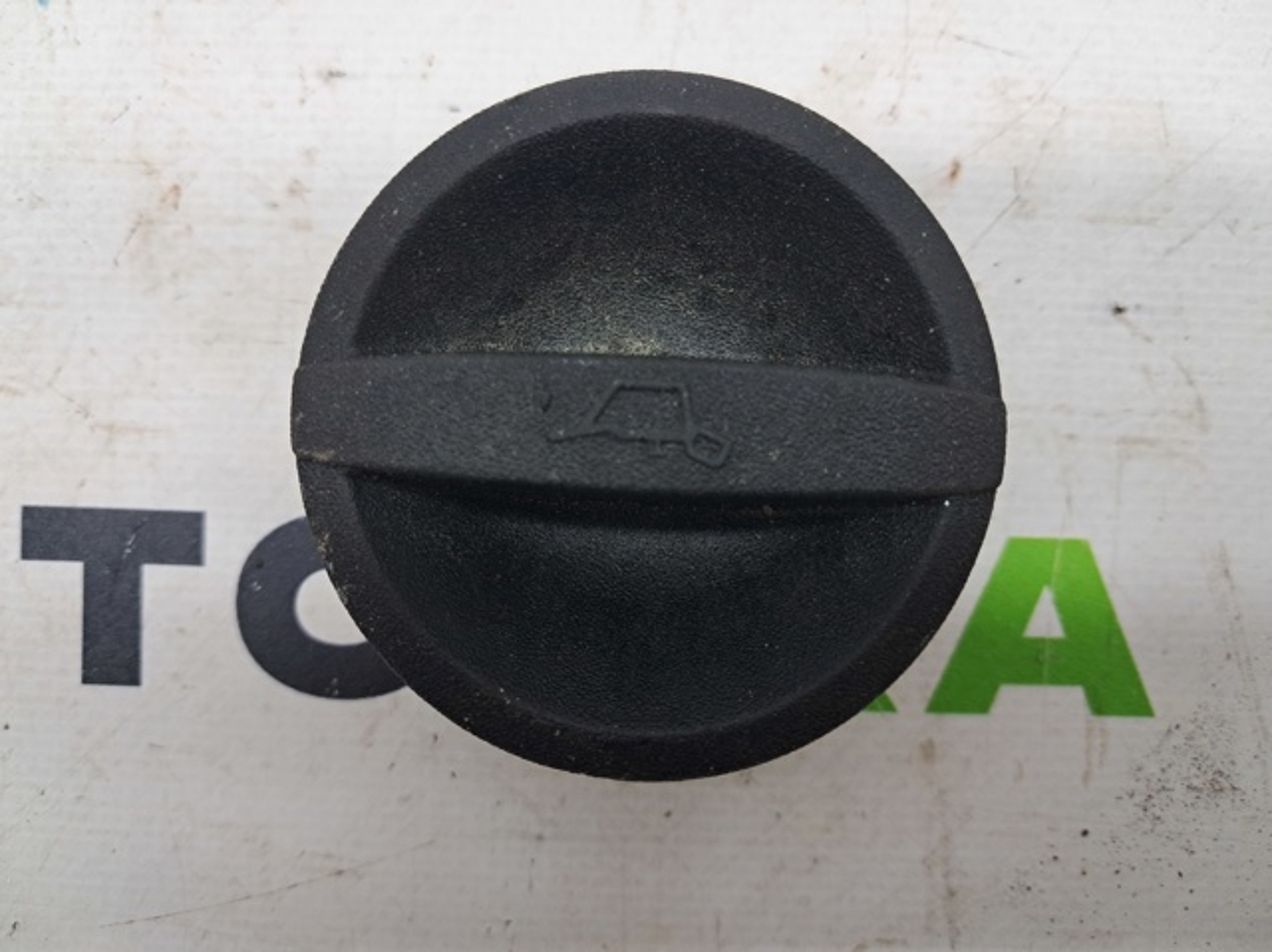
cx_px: 636
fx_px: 991
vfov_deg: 51.3
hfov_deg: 65.4
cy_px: 476
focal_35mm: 27
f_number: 1.8
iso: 80
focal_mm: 4
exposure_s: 1/100
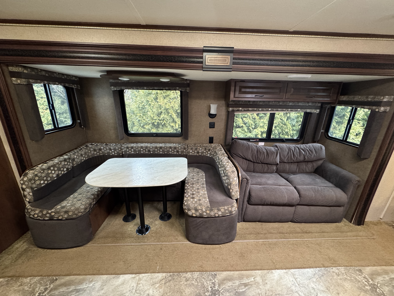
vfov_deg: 85.7
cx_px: 197
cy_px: 148
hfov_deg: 102.1
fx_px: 159
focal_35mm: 14
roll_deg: -0.8
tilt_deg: -22.5
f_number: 2.2
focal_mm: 2.22
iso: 500
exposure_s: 1/60
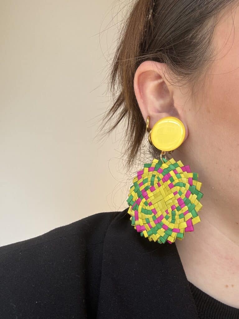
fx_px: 276
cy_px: 160
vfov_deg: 60.0
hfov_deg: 46.8
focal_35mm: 30
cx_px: 120
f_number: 1.9
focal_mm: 2.69
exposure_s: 1/175
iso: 20
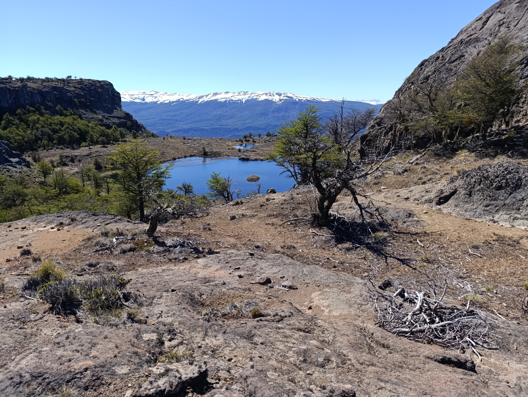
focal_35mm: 23
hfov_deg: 73.8
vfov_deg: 59.0
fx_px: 351
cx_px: 264
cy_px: 198
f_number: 1.6
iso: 50
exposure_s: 1/732
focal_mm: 6.14
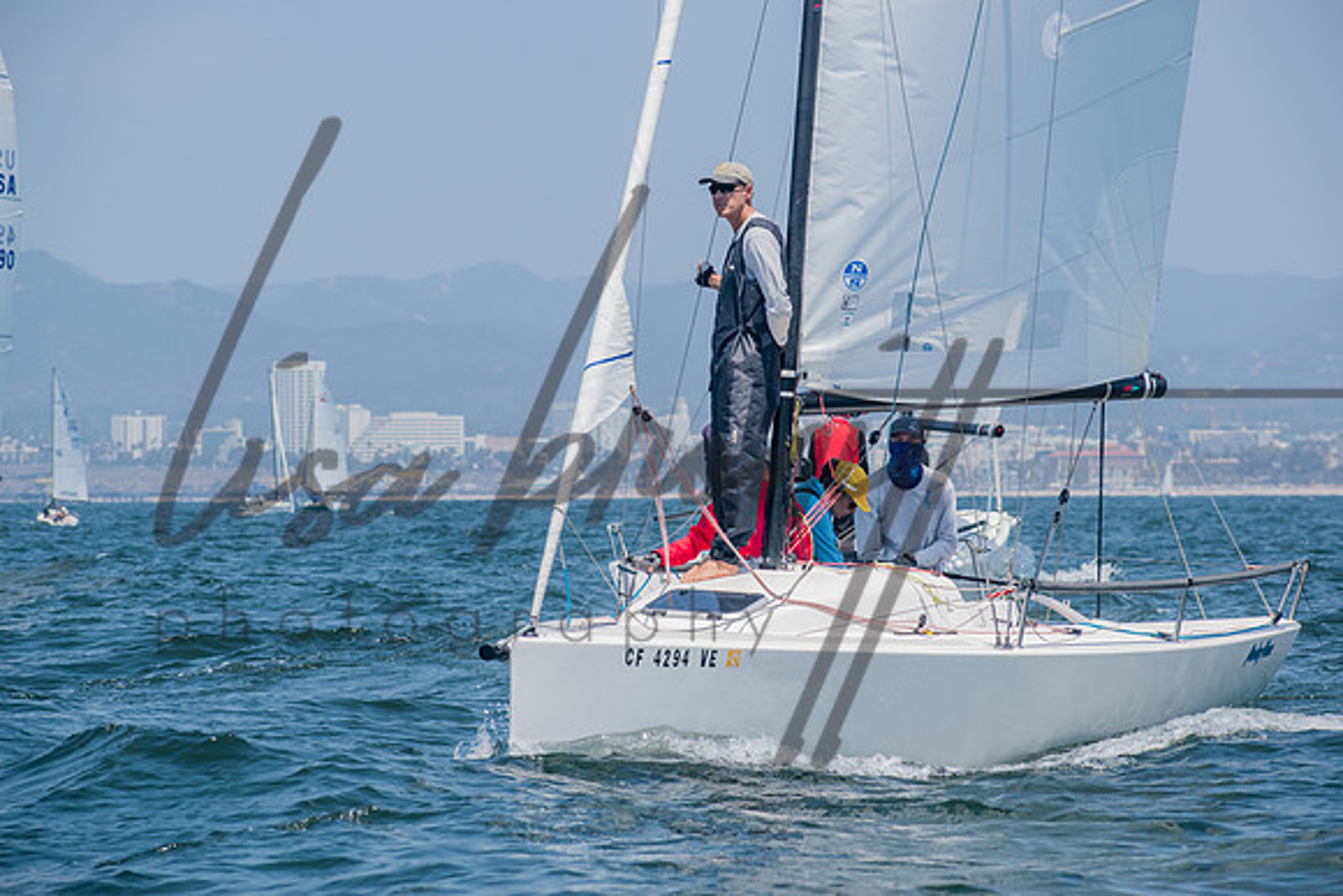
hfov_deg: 11.0
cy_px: 448
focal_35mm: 188
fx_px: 6996
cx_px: 672
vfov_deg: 7.3
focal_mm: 125
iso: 400
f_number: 8
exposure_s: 1/1250
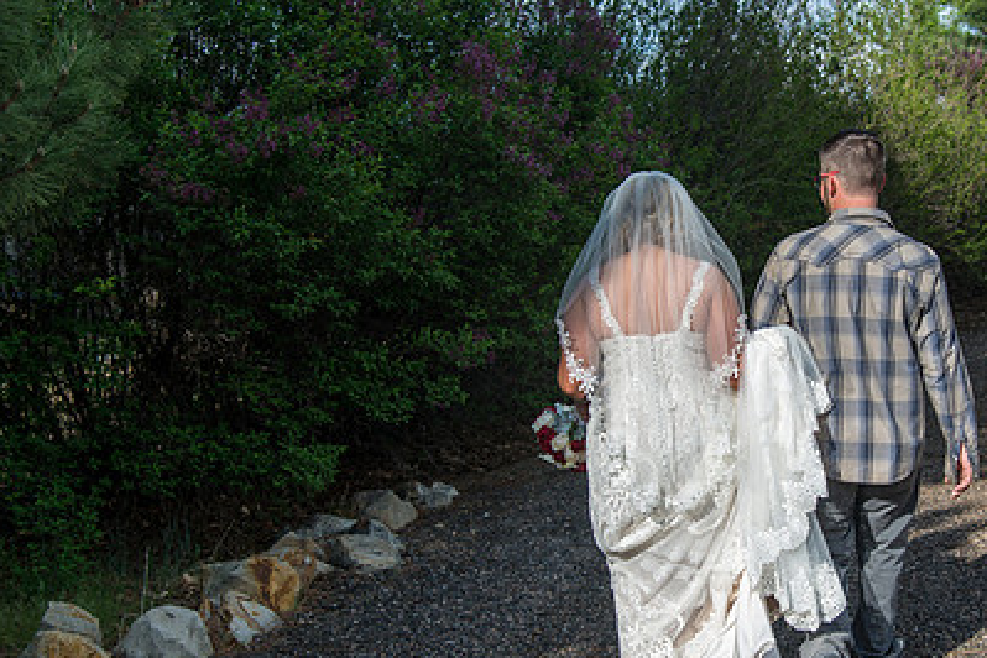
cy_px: 375
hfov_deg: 31.1
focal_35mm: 64
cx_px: 695
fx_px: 1755
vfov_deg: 21.2
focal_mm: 44
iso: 100
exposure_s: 1/640
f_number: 5
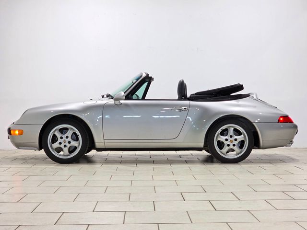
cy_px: 115
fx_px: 612
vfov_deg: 21.3
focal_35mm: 69
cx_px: 154
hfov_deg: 28.2
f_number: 2.4
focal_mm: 7.9
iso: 160
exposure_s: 1/120
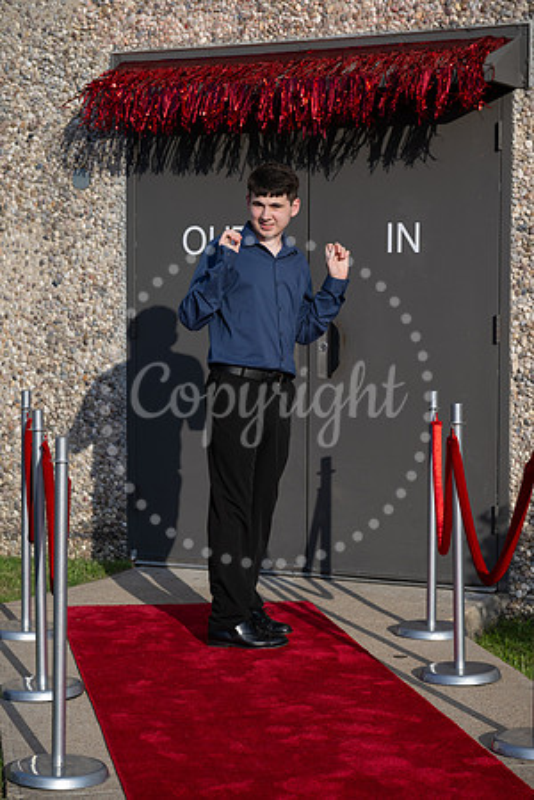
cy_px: 400
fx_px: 1735
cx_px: 267
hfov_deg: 17.5
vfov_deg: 26.0
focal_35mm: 78
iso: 320
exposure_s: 1/2000
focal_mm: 78
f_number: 5
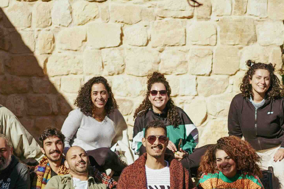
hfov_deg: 20.0
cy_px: 167
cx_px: 181
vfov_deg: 13.3
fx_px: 804
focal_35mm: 102
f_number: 1.8
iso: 100
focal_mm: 35
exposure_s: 1/4000
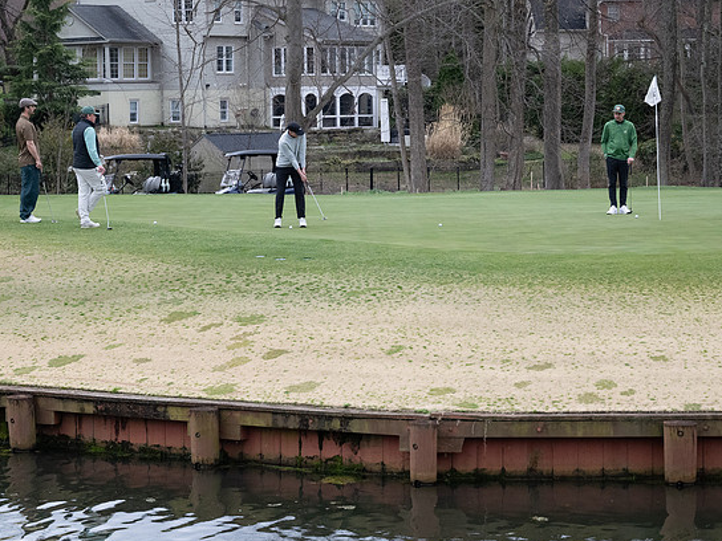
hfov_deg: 17.2
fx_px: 2378
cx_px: 261
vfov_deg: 13.0
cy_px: 240
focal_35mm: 114
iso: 2200
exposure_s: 1/3200
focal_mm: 75
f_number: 3.2
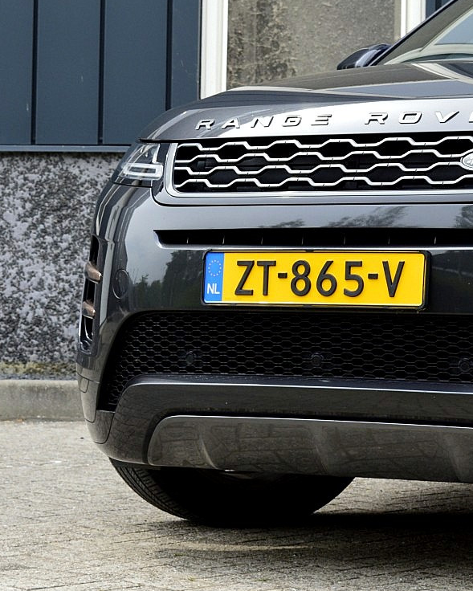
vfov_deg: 16.3
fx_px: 2064
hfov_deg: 12.7
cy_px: 210
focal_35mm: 118
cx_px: 594
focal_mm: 38
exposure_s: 1/200
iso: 400
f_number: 10
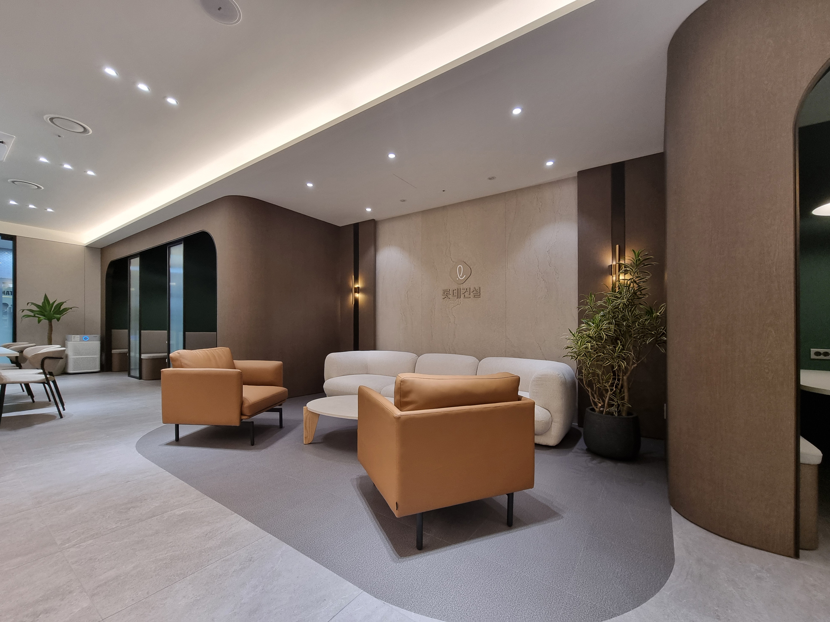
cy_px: 311
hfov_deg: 106.2
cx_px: 415
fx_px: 312
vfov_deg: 89.9
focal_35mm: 13
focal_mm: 2.2
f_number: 2.2
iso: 125
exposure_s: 1/60
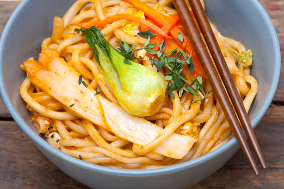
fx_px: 576
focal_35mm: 73
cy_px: 106
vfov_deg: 18.7
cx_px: 159
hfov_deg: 27.7
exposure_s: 1/160
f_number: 11
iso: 200
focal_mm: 60
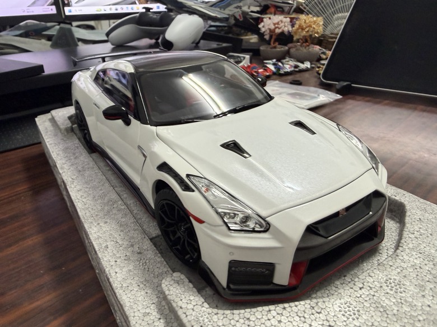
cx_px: 218
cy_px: 164
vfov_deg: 56.8
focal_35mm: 24
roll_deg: +2.2
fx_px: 303
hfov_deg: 71.6
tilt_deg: -28.5
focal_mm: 2.22
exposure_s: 1/60
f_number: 2.2
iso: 250
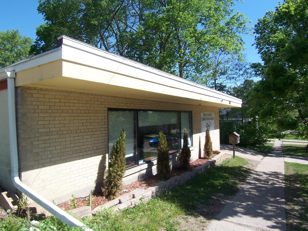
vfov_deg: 58.9
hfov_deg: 73.9
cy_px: 116
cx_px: 154
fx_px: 205
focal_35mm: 23
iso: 64
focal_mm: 3.8
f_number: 5.6
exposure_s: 1/200
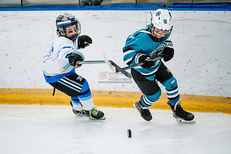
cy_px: 80
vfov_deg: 5.5
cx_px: 103
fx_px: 1608
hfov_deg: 8.2
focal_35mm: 251
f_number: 3.2
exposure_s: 1/2500
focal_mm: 221
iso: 1250
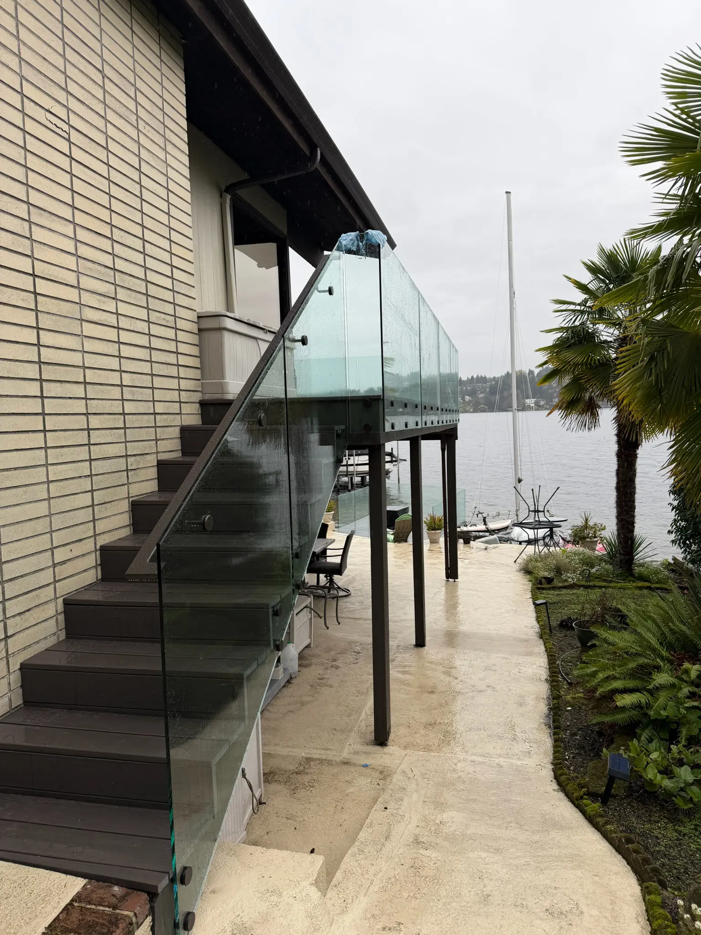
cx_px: 350
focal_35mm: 24
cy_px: 468
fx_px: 648
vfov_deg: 71.6
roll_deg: +2.3
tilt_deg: -4.2
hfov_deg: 56.8
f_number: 1.78
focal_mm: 6.76
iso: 80
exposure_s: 1/416
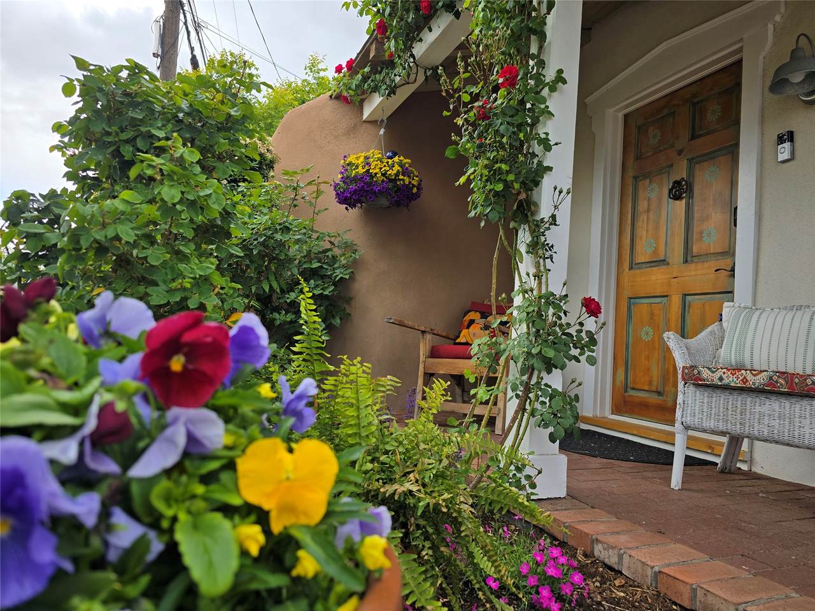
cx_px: 408
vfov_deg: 58.9
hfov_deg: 73.9
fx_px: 542
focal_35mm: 23
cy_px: 306
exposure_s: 1/441
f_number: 1.7
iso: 12
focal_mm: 6.3
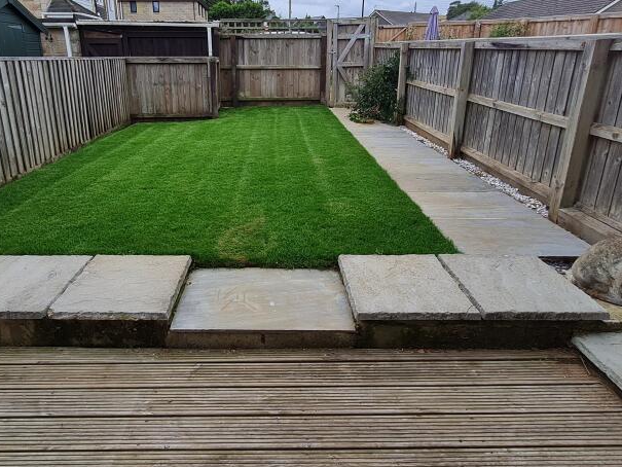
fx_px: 395
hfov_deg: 76.0
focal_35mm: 22
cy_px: 180
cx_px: 268
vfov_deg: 60.4
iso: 50
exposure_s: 1/389
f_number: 2.2
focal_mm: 1.74
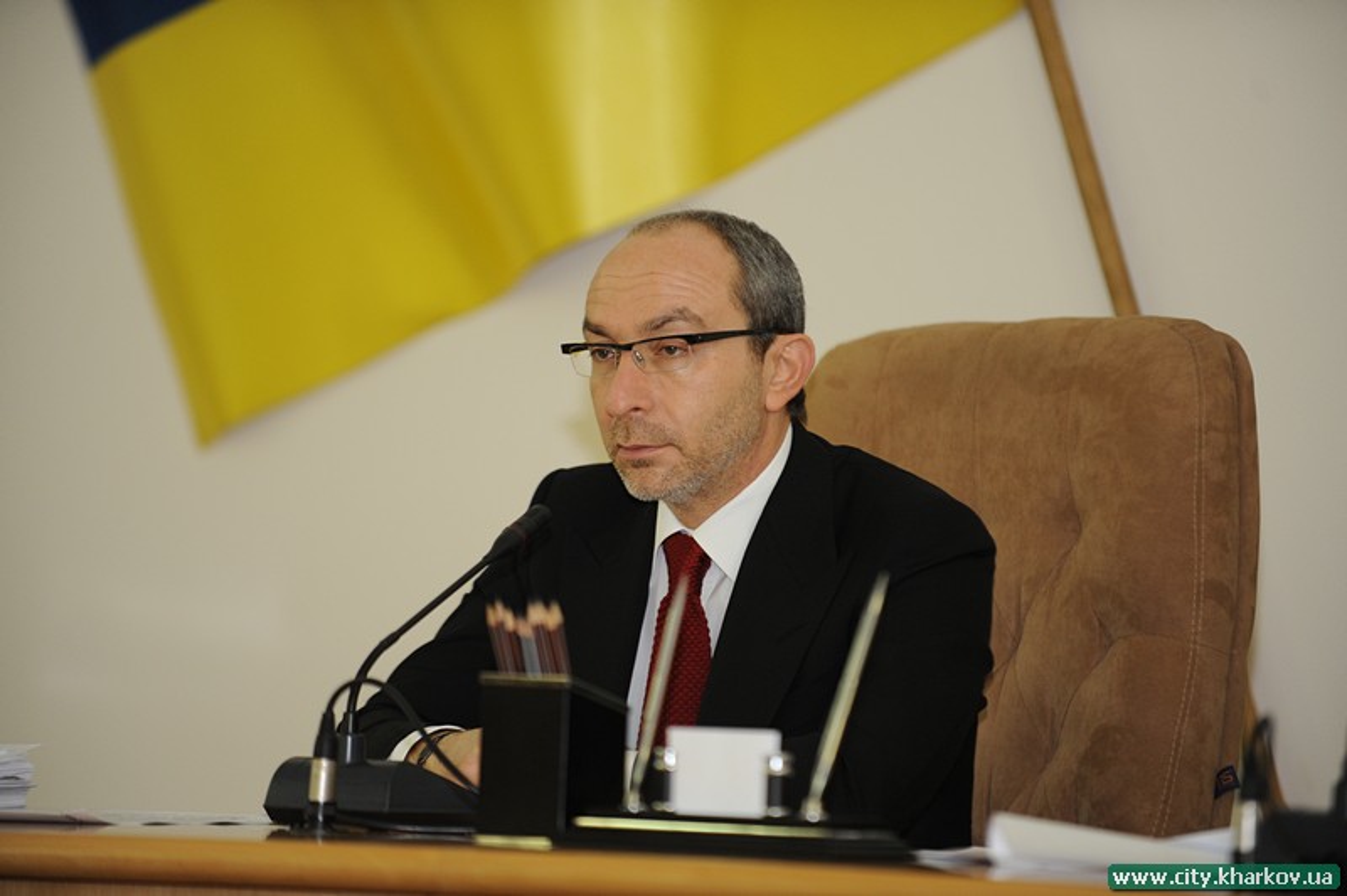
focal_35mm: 200
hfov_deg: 10.3
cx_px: 674
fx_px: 7477
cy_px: 448
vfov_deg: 6.9
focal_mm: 200
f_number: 2.8
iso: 1000
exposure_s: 1/250
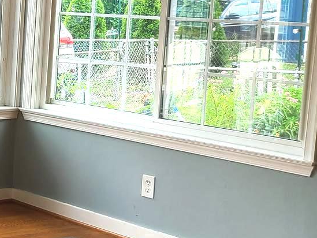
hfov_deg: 17.3
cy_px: 105
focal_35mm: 97
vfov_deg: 15.2
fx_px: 888
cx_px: -215
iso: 40
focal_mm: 5.4
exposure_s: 1/147
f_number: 1.8
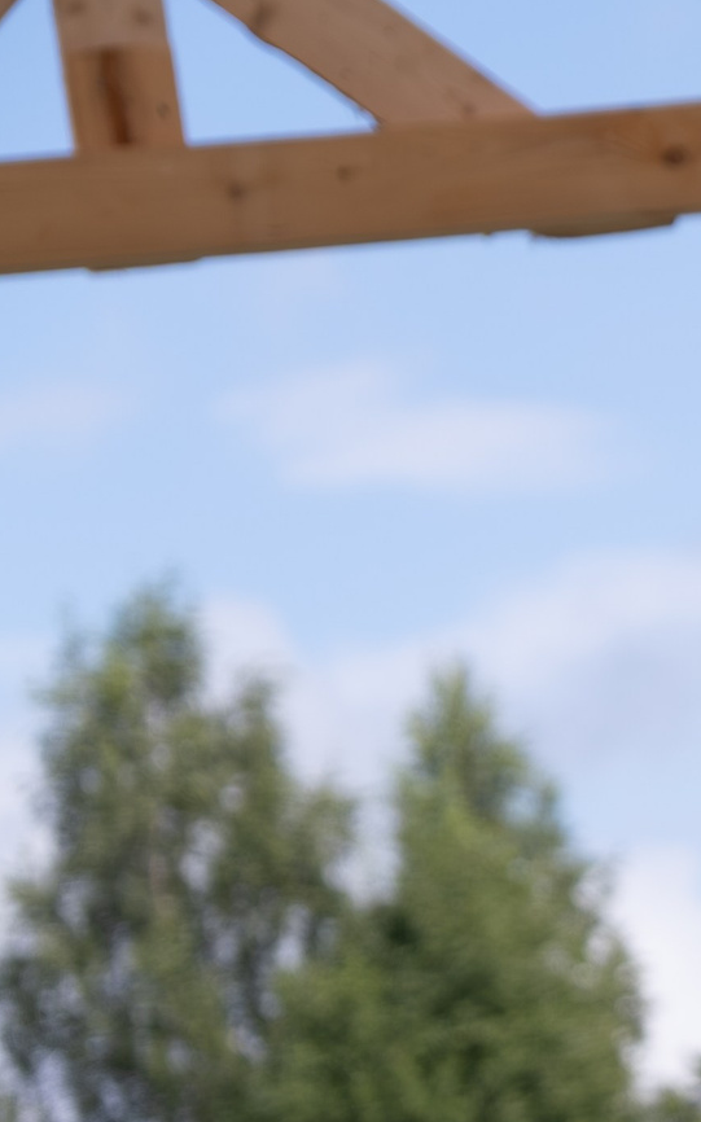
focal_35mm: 250
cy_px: 975
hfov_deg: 5.1
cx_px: 1521
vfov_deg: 8.4
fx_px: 7644
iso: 200
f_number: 3.2
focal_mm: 55
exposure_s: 1/2500
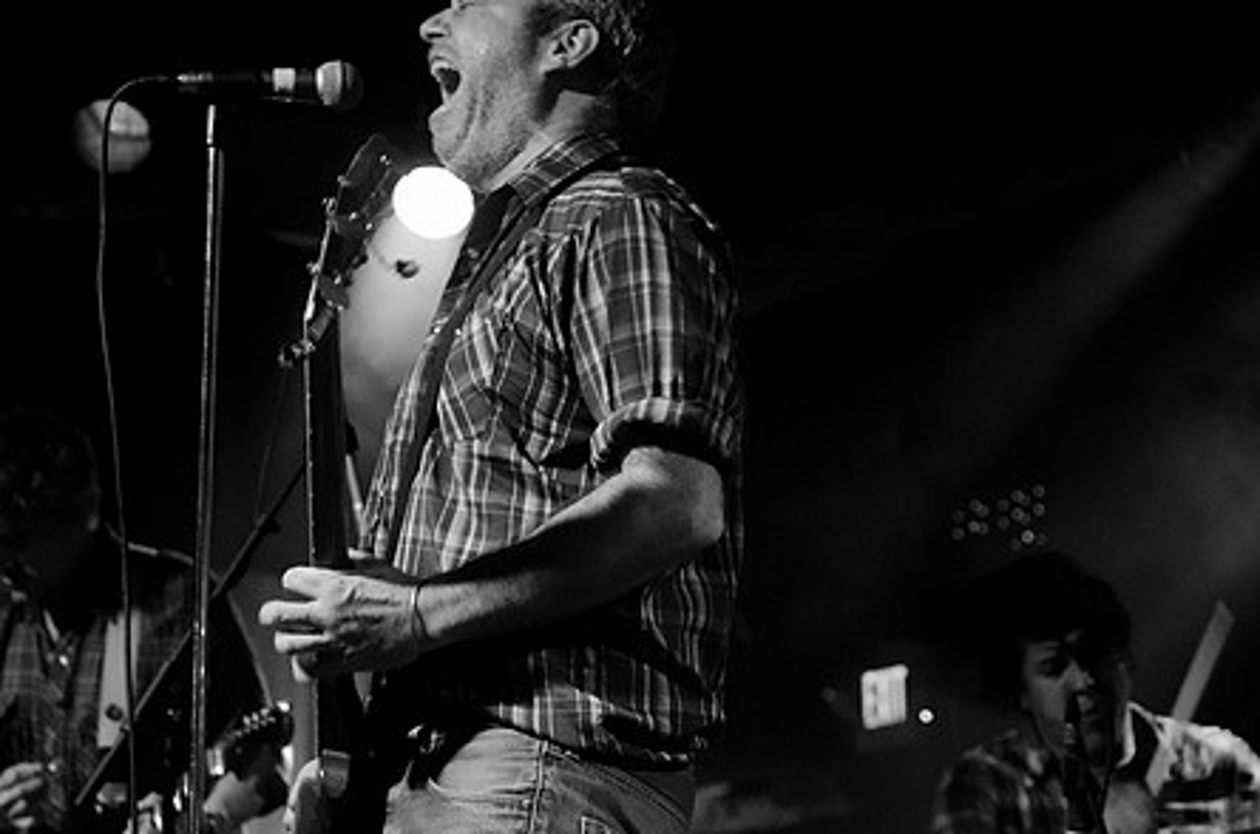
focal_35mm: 102
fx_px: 3562
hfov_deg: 20.1
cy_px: 400
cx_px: 619
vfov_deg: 13.4
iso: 2000
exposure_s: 1/50
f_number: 2.8
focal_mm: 52
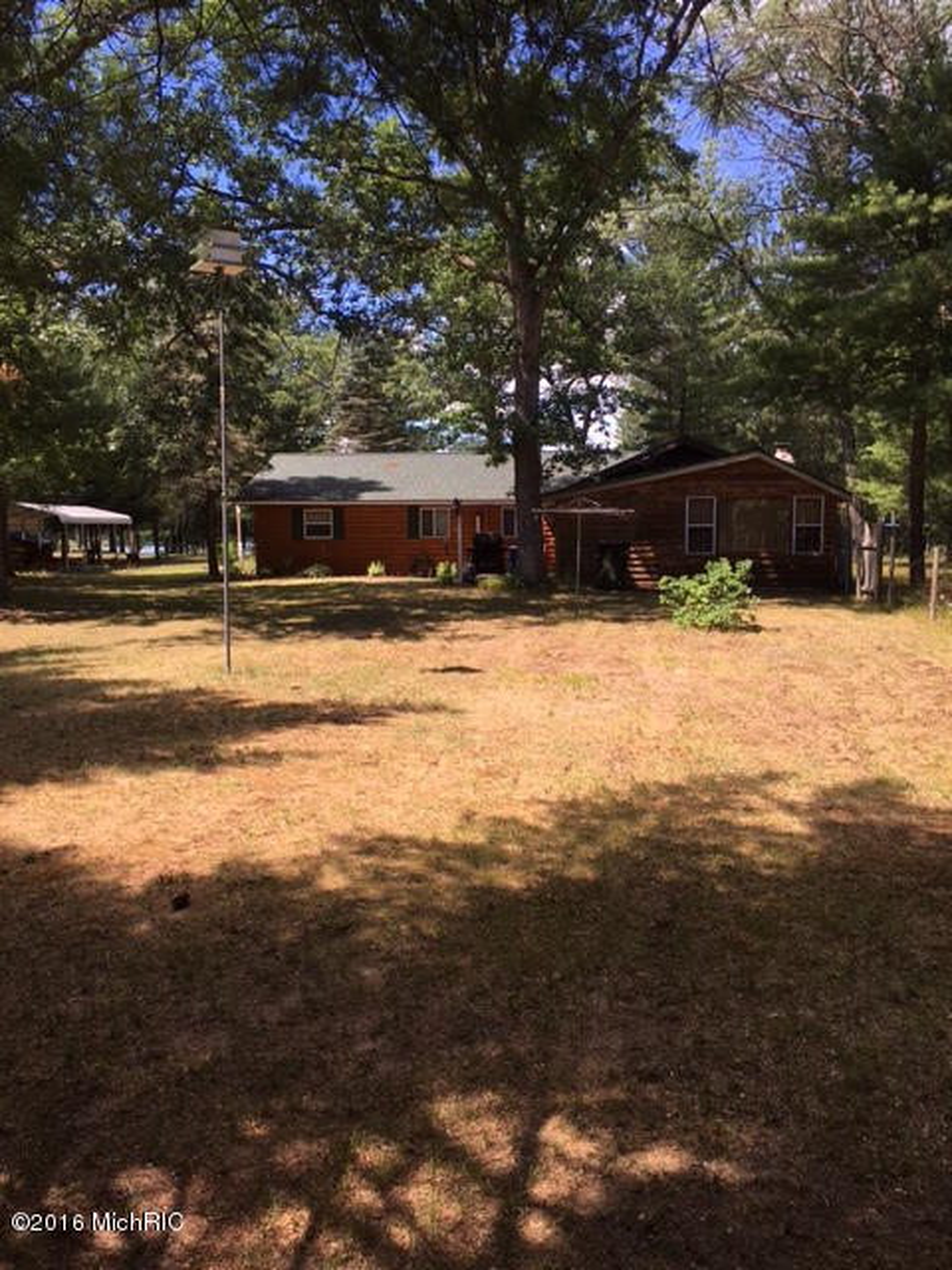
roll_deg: +0.0
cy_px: 635
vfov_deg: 61.7
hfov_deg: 48.2
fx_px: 1063
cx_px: 476
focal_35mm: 29
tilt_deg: -5.2
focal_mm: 4.15
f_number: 2.2
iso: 25
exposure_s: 1/509
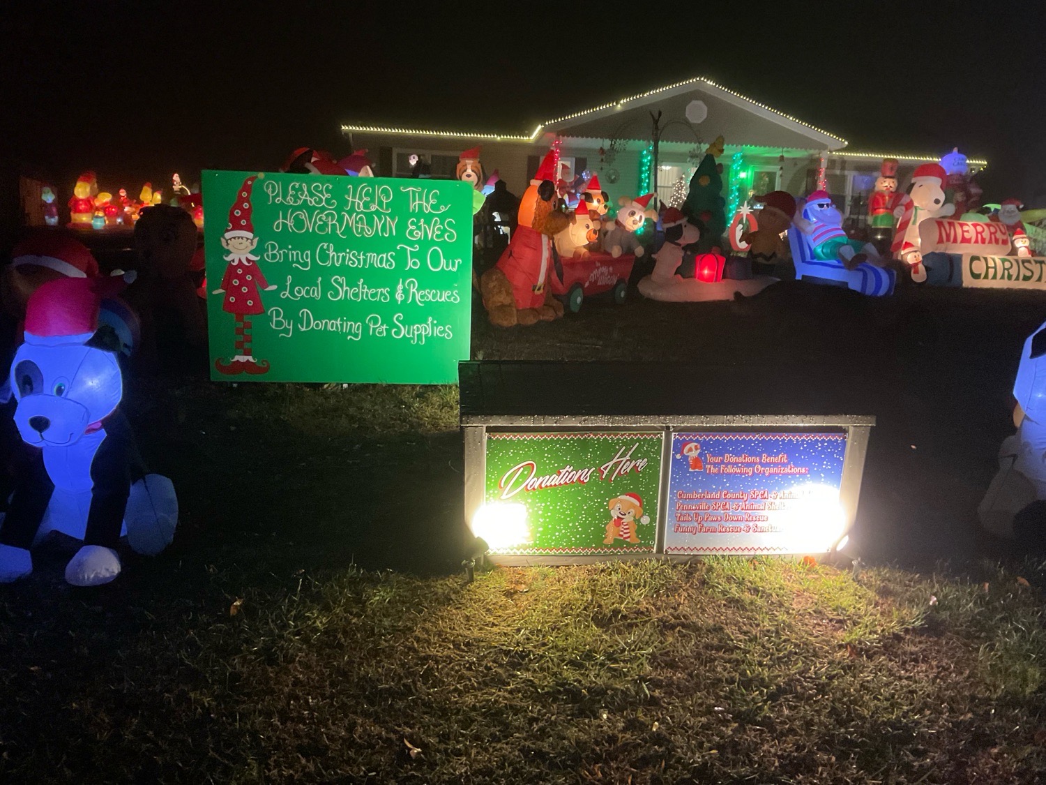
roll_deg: -2.4
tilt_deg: -7.1
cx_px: 523
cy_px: 392
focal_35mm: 29
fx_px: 876
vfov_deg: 48.2
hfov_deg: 61.7
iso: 400
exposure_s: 1/30
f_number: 1.8
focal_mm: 3
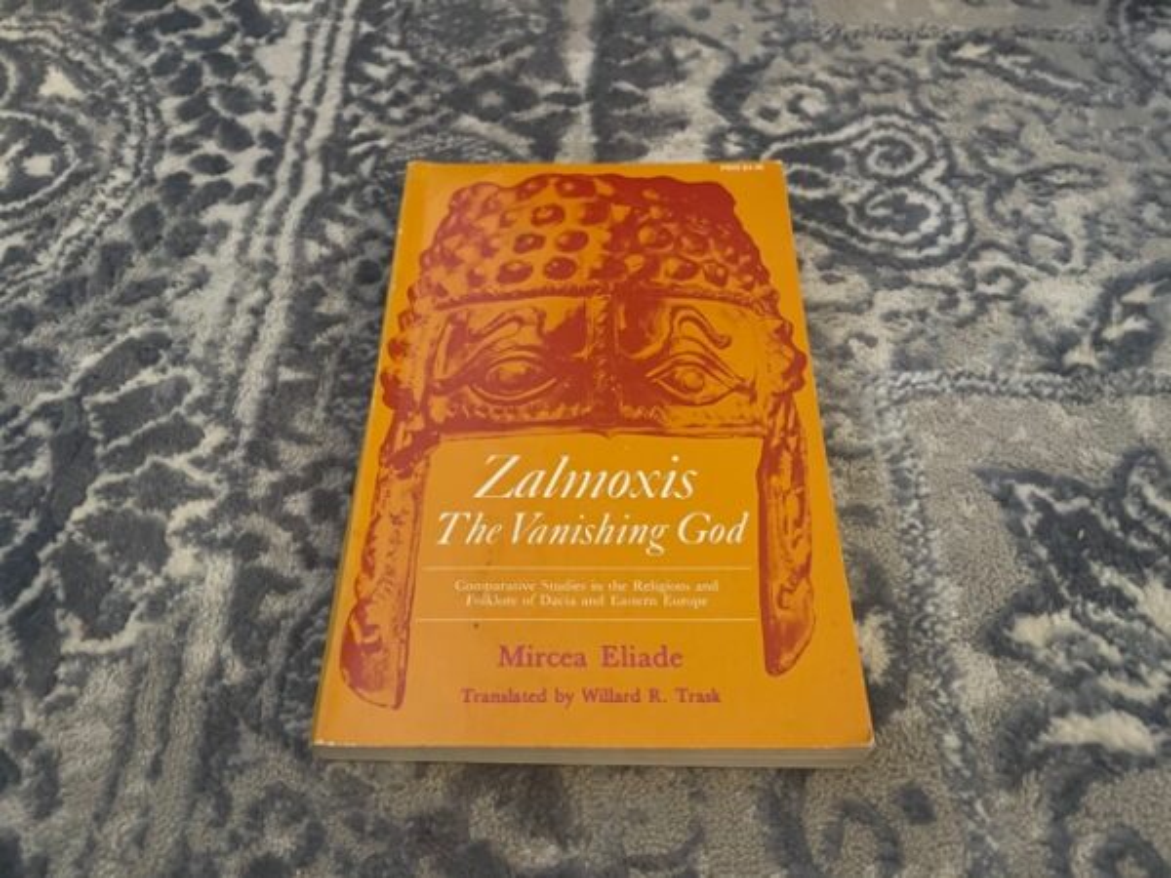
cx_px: 586
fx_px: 880
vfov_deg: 53.1
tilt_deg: -58.2
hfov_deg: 67.3
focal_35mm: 26
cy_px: 439
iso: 800
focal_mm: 4.2
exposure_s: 1/30
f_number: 1.6
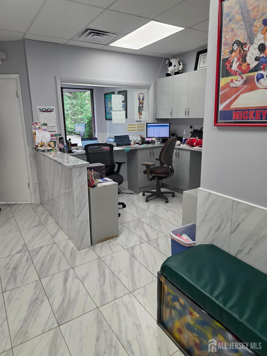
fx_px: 237
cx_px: 134
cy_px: 178
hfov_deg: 58.9
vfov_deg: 73.9
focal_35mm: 23
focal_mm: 6.3
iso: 100
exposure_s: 1/120
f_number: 1.7
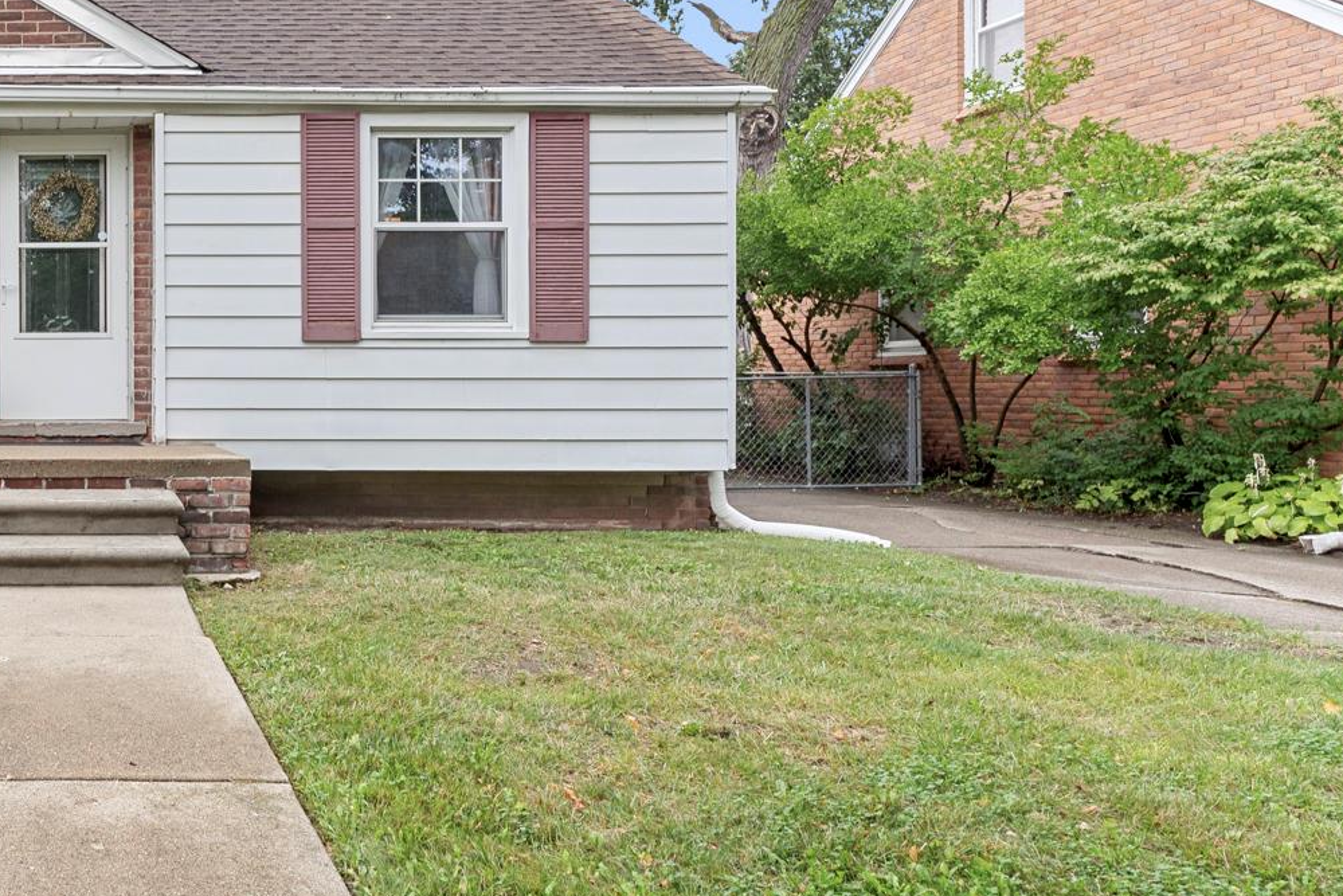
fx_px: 1045
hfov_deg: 53.5
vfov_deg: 46.2
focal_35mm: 28
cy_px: 369
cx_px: 42
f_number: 8
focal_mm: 14
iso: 500
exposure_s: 1/80
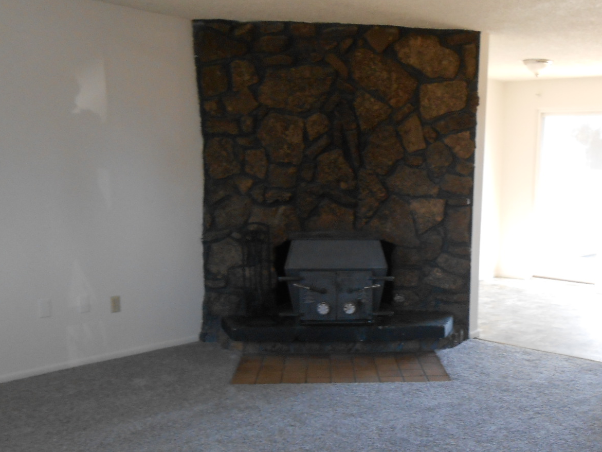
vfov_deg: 34.7
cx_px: 398
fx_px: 713
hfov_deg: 45.1
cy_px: 308
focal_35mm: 41
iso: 250
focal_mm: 5.3
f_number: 3.8
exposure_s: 1/30
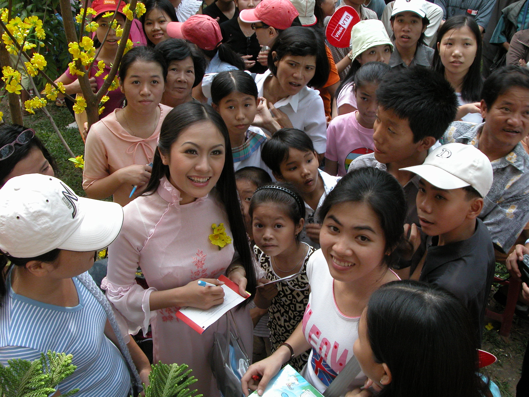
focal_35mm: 34
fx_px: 520
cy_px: 198
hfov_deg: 54.0
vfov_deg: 41.8
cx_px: 264
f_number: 6.3
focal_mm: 8.9
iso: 200
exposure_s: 1/130
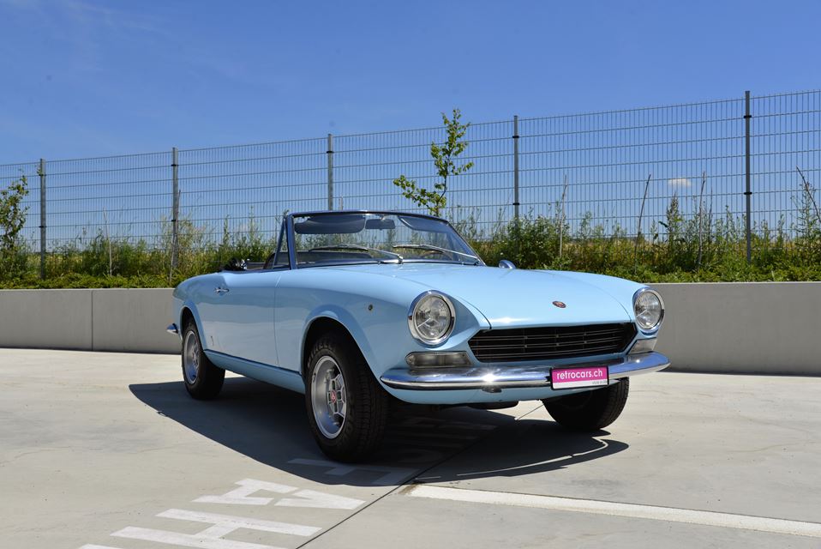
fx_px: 799
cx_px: 410
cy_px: 274
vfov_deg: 37.9
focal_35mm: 35
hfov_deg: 54.4
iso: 100
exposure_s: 1/320
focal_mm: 35
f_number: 9
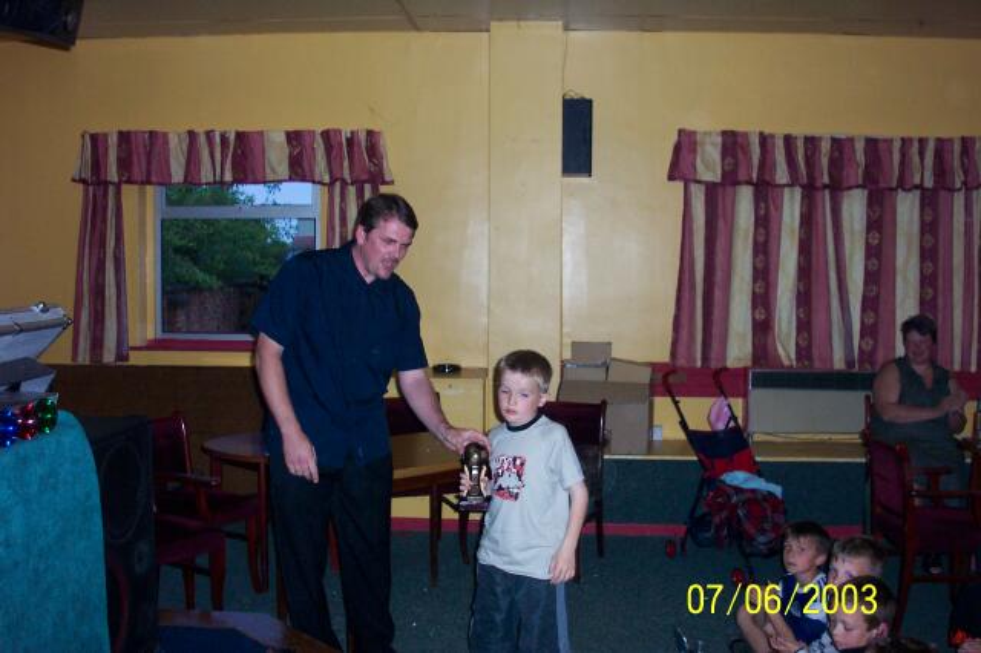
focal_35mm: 35
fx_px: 953
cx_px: 490
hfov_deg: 54.5
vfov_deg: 37.8
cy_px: 326
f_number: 2.8
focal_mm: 7.5
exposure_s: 1/30
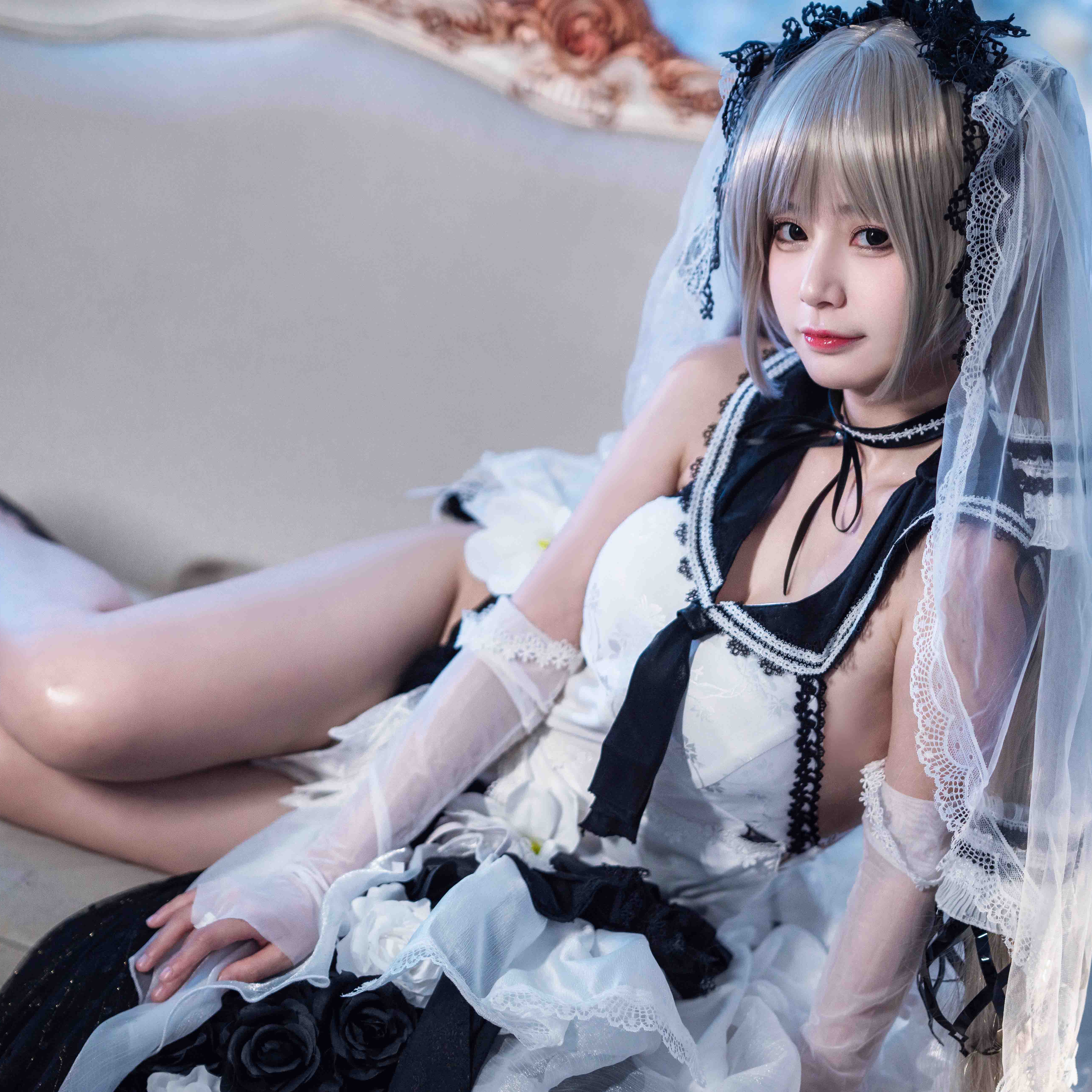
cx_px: 610
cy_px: 539
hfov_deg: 15.7
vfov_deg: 15.7
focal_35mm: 111
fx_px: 3962
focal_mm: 85
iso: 1250
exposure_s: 1/125
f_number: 1.8
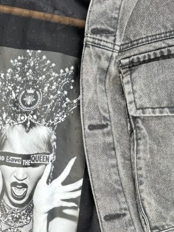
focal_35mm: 69
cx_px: 18
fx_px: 462
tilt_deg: -85.3
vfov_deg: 26.2
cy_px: 250
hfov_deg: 20.9
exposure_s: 1/245
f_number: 1.78
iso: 80
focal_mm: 6.86
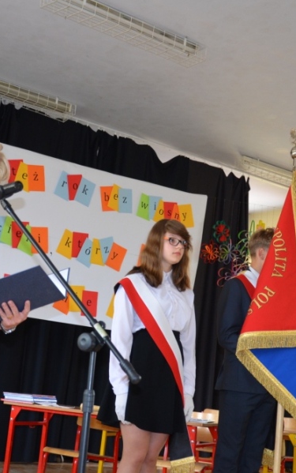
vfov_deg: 33.5
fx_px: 786
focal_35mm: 61
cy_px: 235
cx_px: 131
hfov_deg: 21.3
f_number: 4
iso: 800
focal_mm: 26
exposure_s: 1/60
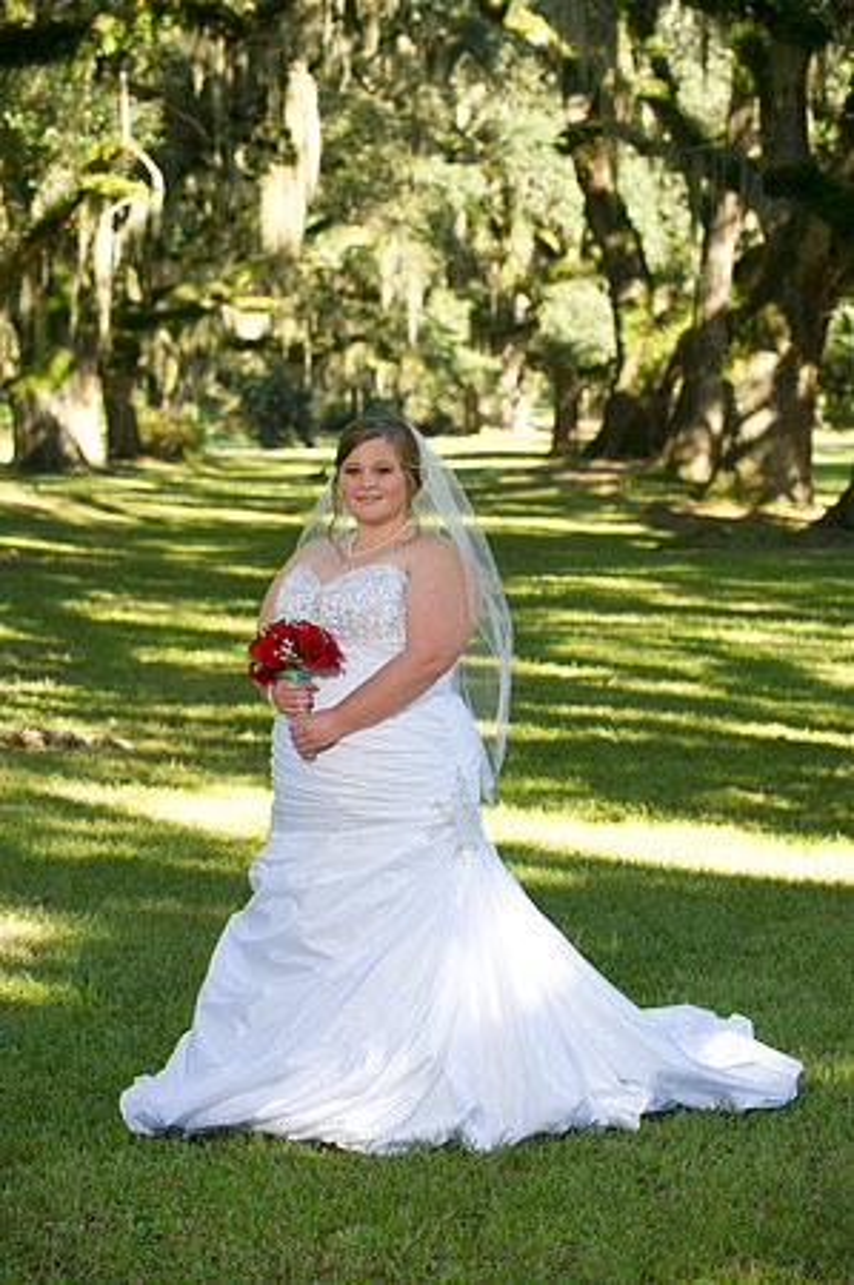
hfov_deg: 13.4
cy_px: 642
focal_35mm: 102
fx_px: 3638
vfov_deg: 20.0
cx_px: 427
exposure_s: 1/125
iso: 400
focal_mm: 102
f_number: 5
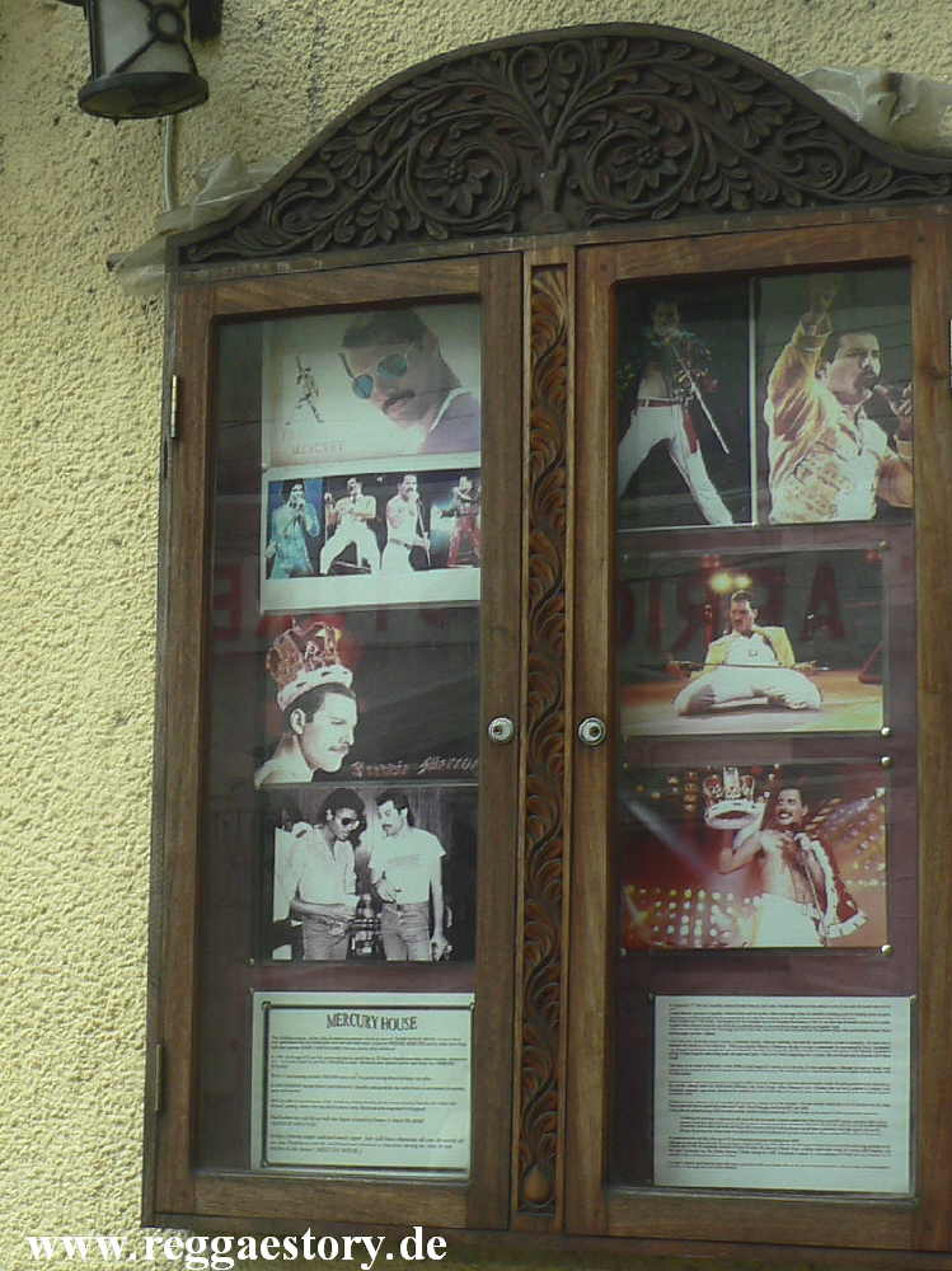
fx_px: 1285
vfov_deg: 52.6
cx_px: 476
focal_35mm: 35
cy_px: 636
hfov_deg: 40.7
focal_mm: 6
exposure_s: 1/250
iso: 64
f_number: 4
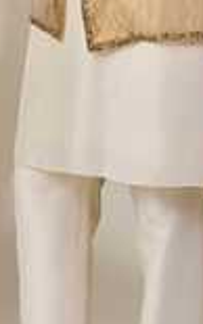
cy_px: -22
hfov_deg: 7.8
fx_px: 1495
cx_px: 130
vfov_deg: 12.2
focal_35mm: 169
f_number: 5.6
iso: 250
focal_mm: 49
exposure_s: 1/160
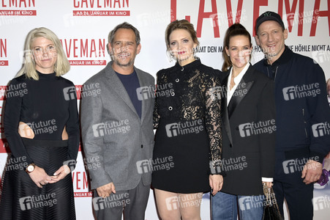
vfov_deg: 30.5
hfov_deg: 44.5
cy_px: 110
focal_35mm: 44
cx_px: 165
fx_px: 403
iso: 400
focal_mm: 44
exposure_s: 1/250
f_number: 5.6
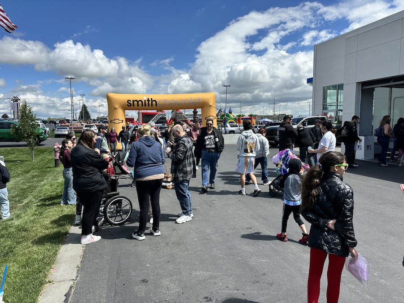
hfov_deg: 71.6
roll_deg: +0.8
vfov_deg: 56.8
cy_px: 152
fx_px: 280
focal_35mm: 24
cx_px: 202
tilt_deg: -4.5
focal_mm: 6.86
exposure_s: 1/5525
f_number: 1.78
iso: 80
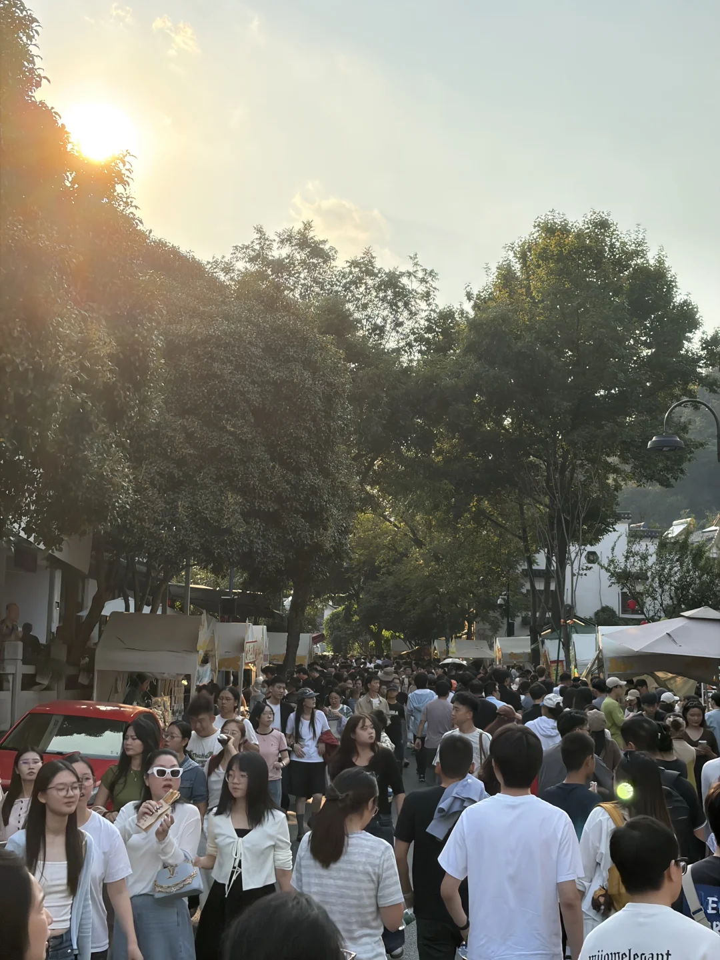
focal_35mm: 52
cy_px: 480
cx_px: 360
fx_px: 1442
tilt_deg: +2.6
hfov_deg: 28.0
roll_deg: -2.3
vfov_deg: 36.8
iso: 32
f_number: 1.6
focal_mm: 5.96
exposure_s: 1/1901
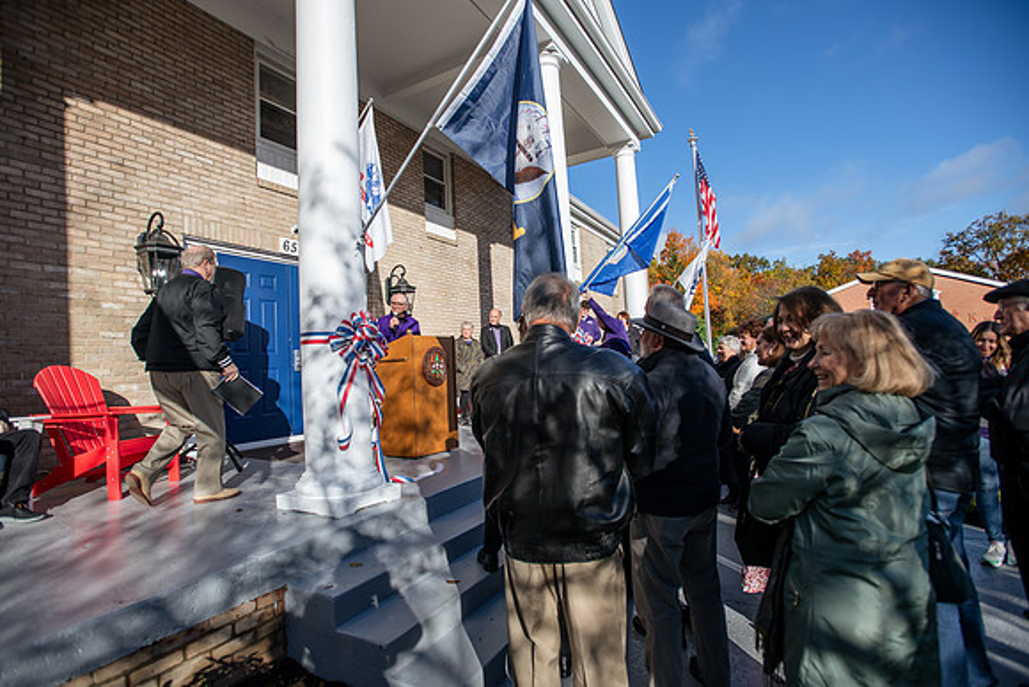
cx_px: 514
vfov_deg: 64.6
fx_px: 543
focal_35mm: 19
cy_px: 344
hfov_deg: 86.9
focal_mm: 19
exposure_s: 1/800
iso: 80
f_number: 3.5
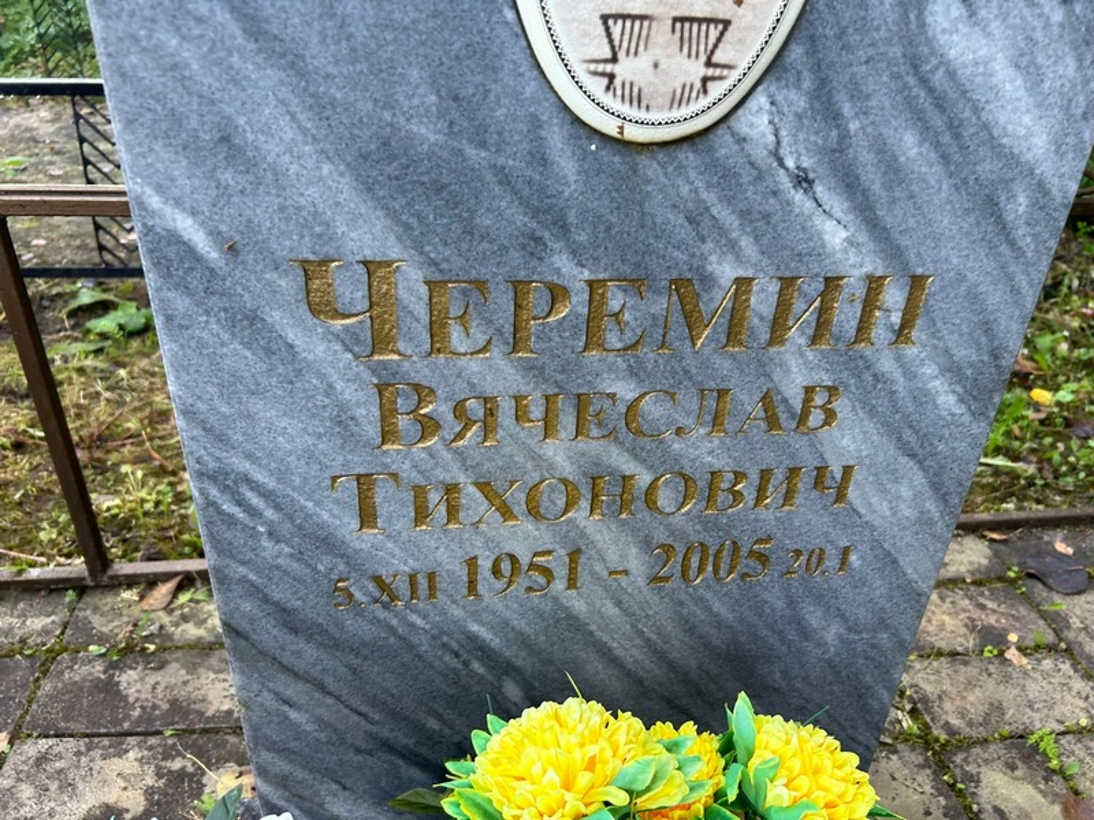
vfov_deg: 53.1
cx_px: 547
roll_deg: -2.0
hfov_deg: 67.3
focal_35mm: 26
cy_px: 410
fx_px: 822
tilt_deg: -38.9
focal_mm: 5.7
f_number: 1.5
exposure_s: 1/133
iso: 32
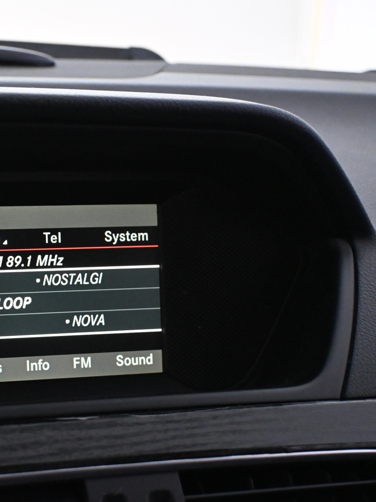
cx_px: 5
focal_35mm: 83
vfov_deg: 23.6
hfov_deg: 17.4
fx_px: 1203
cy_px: 251
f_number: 5.6
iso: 5600
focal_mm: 38
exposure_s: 1/60
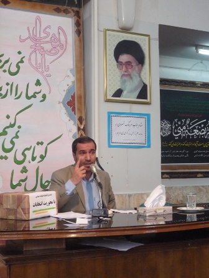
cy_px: 139
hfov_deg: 25.7
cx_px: 104
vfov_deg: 33.8
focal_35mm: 57
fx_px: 459
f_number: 5.2
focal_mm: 10
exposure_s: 1/40
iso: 400
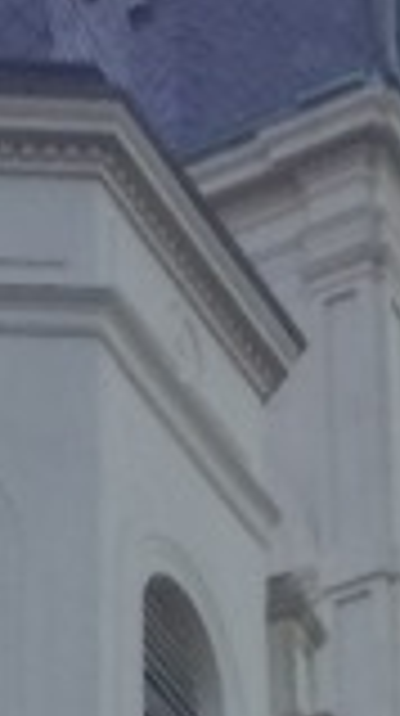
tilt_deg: +24.7
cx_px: 63
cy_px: 1675
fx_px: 4012
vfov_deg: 9.2
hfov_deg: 5.7
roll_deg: +0.4
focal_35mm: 212
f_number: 2.2
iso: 40
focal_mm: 4.15
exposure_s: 1/40
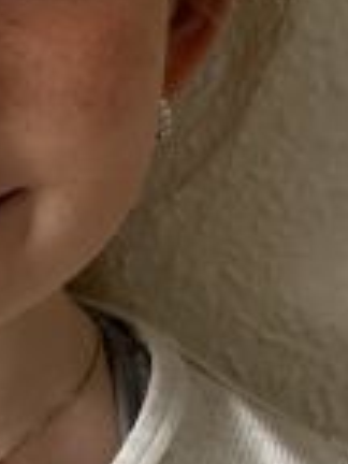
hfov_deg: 13.2
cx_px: -100
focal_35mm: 108
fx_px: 1448
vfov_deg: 18.0
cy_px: 68
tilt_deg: -12.4
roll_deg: +0.7
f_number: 1.6
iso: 200
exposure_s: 1/60
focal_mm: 5.1
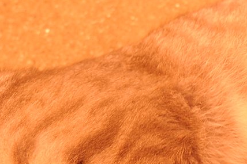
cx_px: 295
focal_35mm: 67
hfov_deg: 26.7
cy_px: 143
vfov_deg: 20.0
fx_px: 459
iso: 800
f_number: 2.8
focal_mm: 14
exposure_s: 1/30
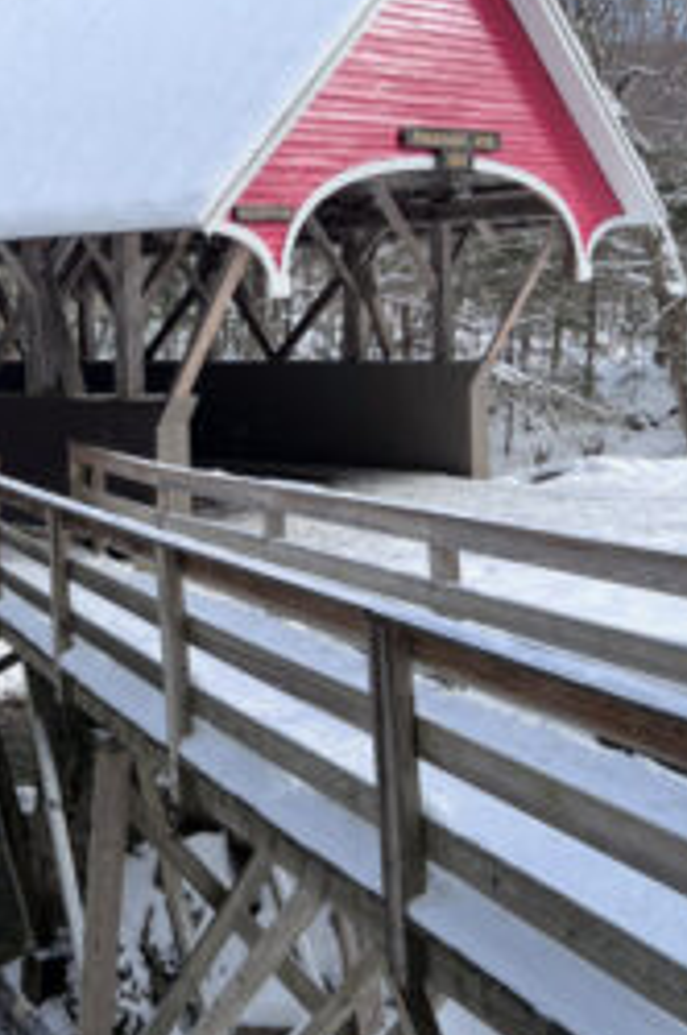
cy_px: 397
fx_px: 1493
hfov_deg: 25.1
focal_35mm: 52
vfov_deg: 38.0
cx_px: 66
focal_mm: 5.7
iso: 50
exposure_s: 1/1377
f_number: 1.5
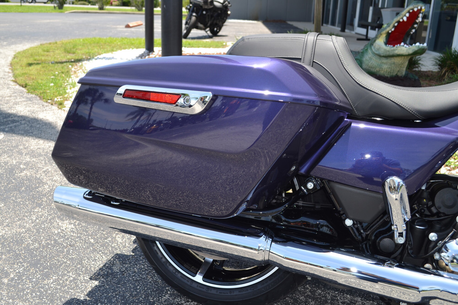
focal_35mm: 36
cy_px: 152
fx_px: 458
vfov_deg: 36.9
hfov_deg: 53.1
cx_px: 229
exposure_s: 1/200
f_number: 6.3
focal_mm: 24
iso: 100
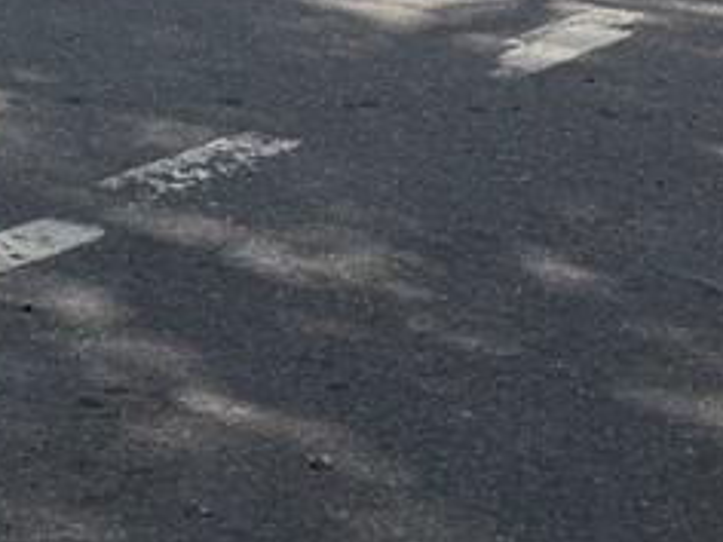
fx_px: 2172
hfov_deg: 14.7
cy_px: -530
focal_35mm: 104
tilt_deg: -0.3
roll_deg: -1.1
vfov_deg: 12.6
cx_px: -827
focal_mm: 6.76
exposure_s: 1/2801
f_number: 1.78
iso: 80
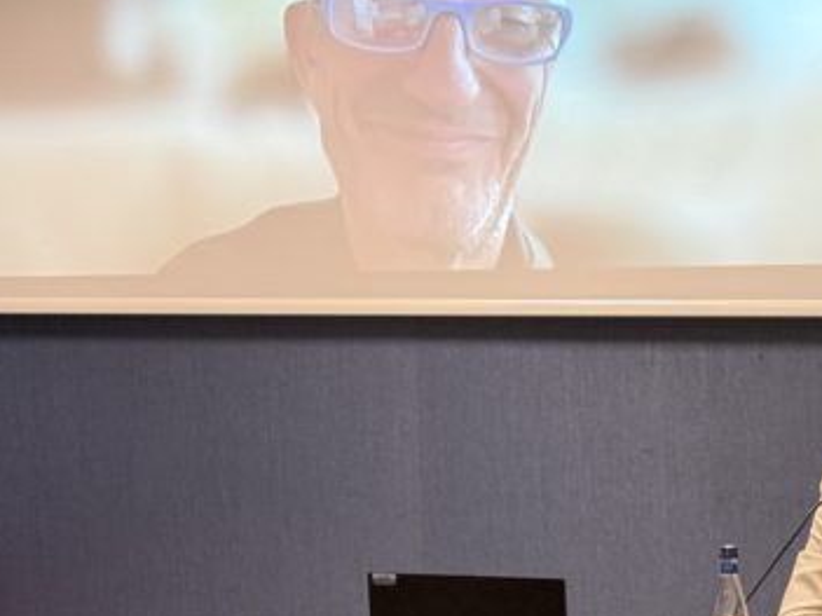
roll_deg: +0.3
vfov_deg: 10.6
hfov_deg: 13.6
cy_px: 368
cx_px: 1047
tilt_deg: -3.9
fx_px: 3323
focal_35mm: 140
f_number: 1.78
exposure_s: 1/50
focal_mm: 6.76
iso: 50
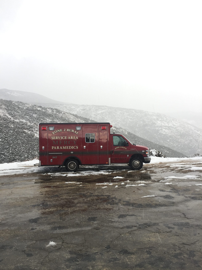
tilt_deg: +2.2
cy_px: 135
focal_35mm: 29
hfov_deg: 48.2
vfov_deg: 61.7
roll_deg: +0.7
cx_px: 101
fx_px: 226
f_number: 2.2
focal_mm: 4.15
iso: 32
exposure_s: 1/120
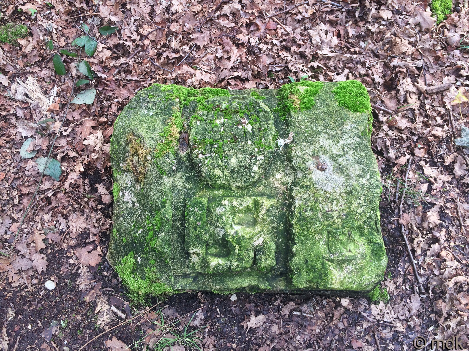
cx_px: 234
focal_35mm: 29
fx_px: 393
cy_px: 176
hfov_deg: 61.7
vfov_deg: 48.2
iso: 32
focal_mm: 4.15
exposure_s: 1/100
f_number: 2.2
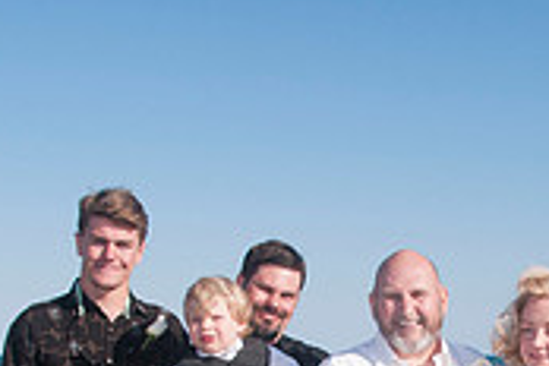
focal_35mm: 90
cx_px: 439
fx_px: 1372
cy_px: 506
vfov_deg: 14.4
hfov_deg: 22.3
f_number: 11
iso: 100
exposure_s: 1/250
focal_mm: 18
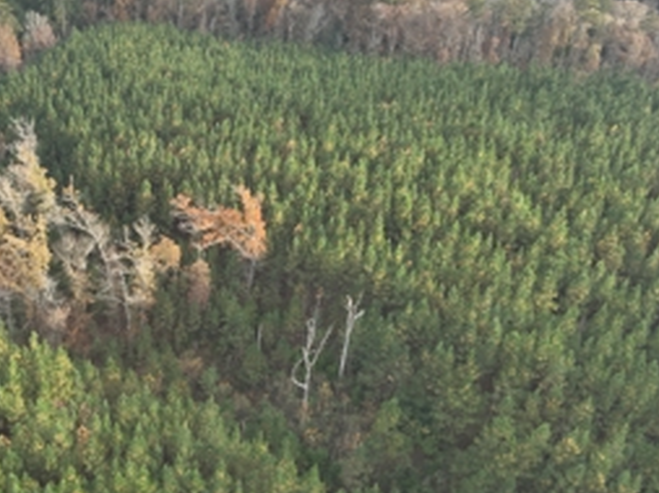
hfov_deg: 46.8
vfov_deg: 37.6
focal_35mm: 38
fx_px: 722
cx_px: 146
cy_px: 261
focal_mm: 4.4
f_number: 2.8
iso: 100
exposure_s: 1/125
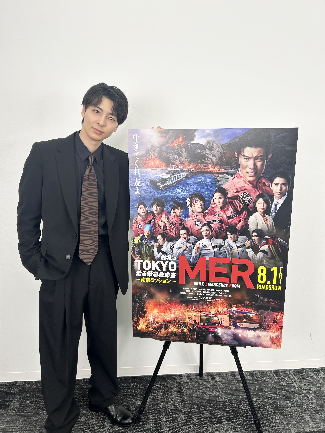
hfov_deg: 53.1
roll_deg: +0.4
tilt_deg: -10.0
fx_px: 325
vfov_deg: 67.3
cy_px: 216
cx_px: 162
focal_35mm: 26
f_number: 1.5
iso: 32
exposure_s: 1/136
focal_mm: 5.7
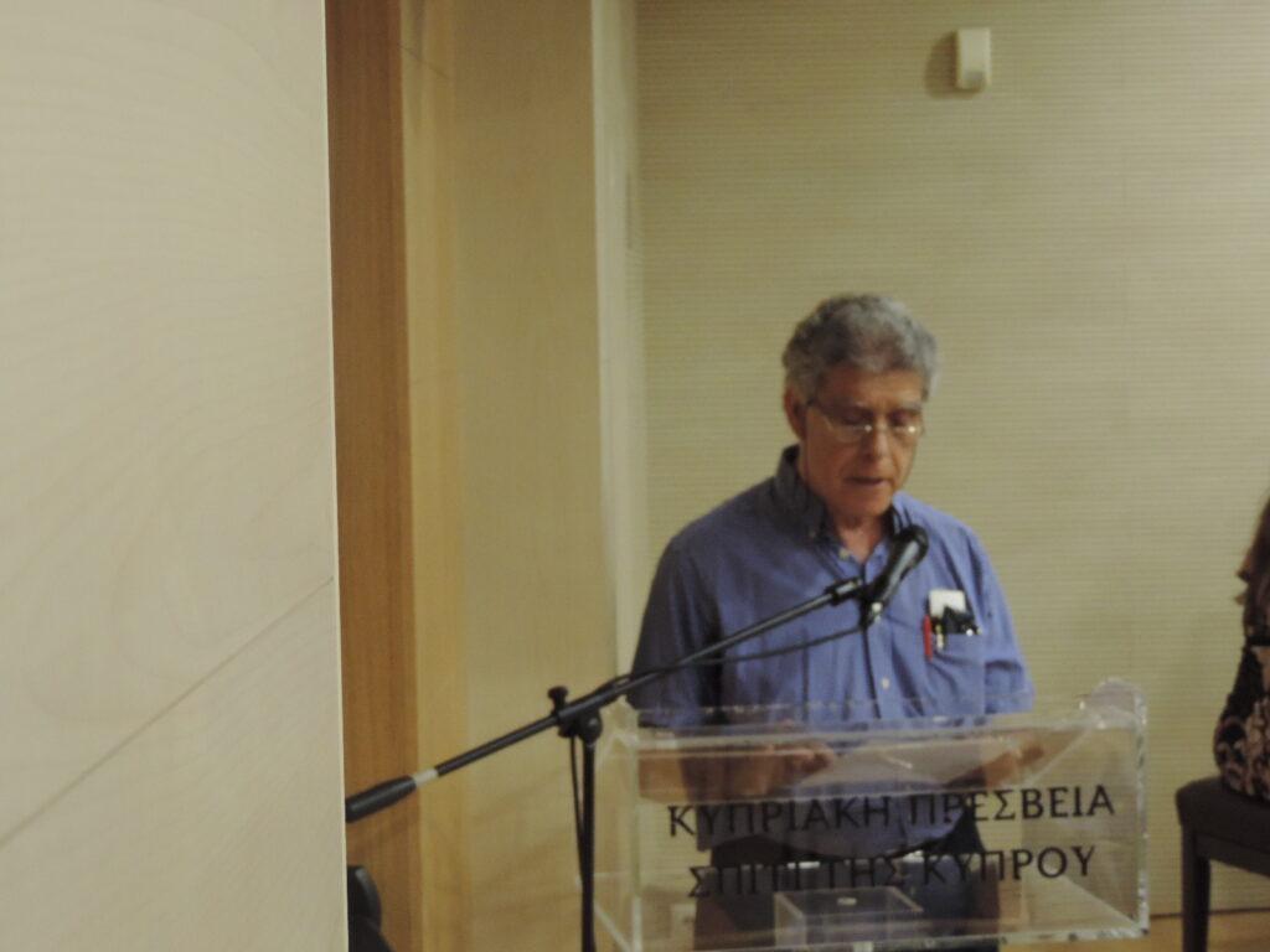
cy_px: 476
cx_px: 635
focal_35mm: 85
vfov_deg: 17.4
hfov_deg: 23.0
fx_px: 3119
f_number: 4
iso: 800
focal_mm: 15.1
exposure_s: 1/25
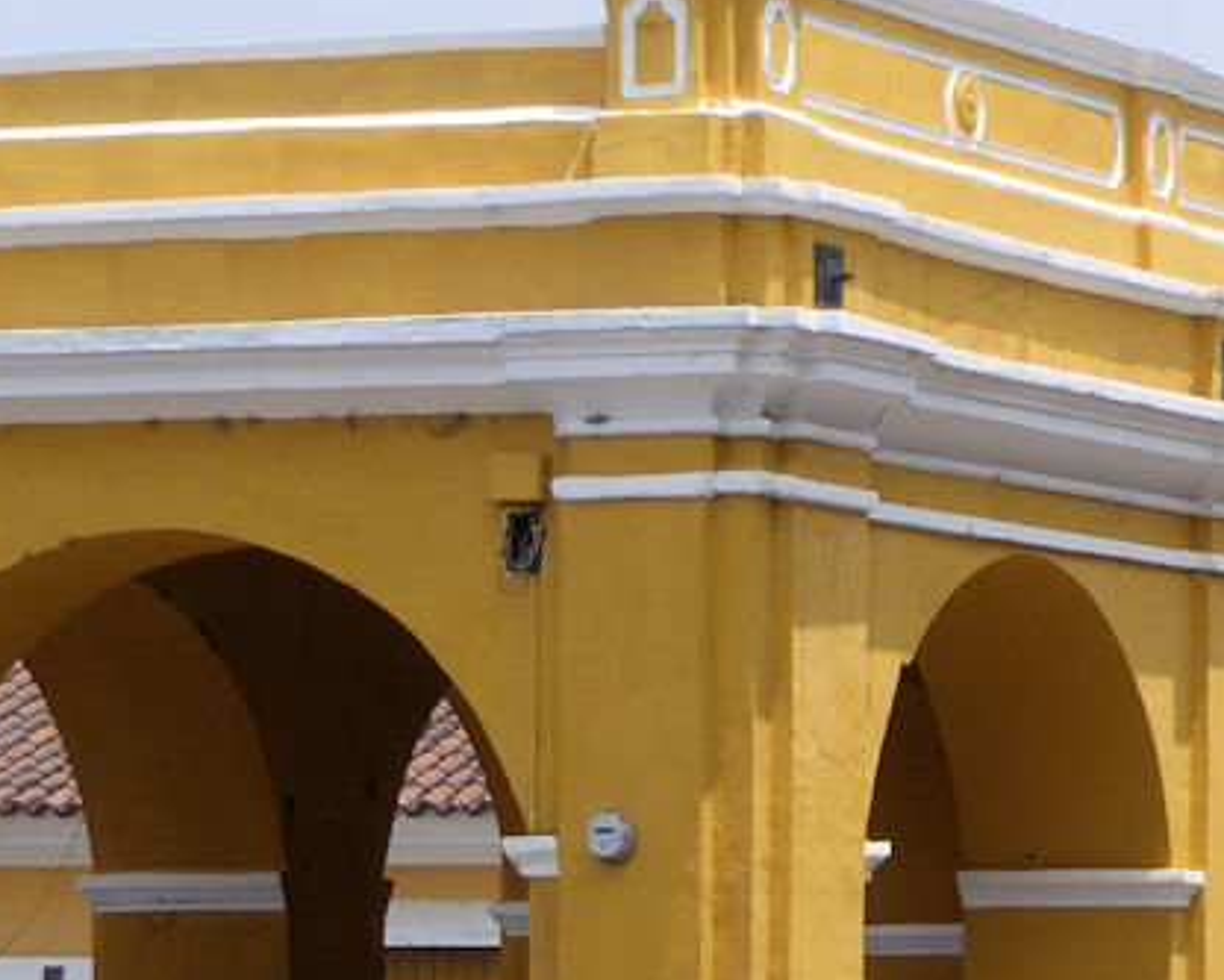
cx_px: 1259
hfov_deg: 9.7
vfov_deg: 7.8
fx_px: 7138
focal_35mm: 197
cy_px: 877
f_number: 4.5
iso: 100
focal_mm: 12.5
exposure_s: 1/640
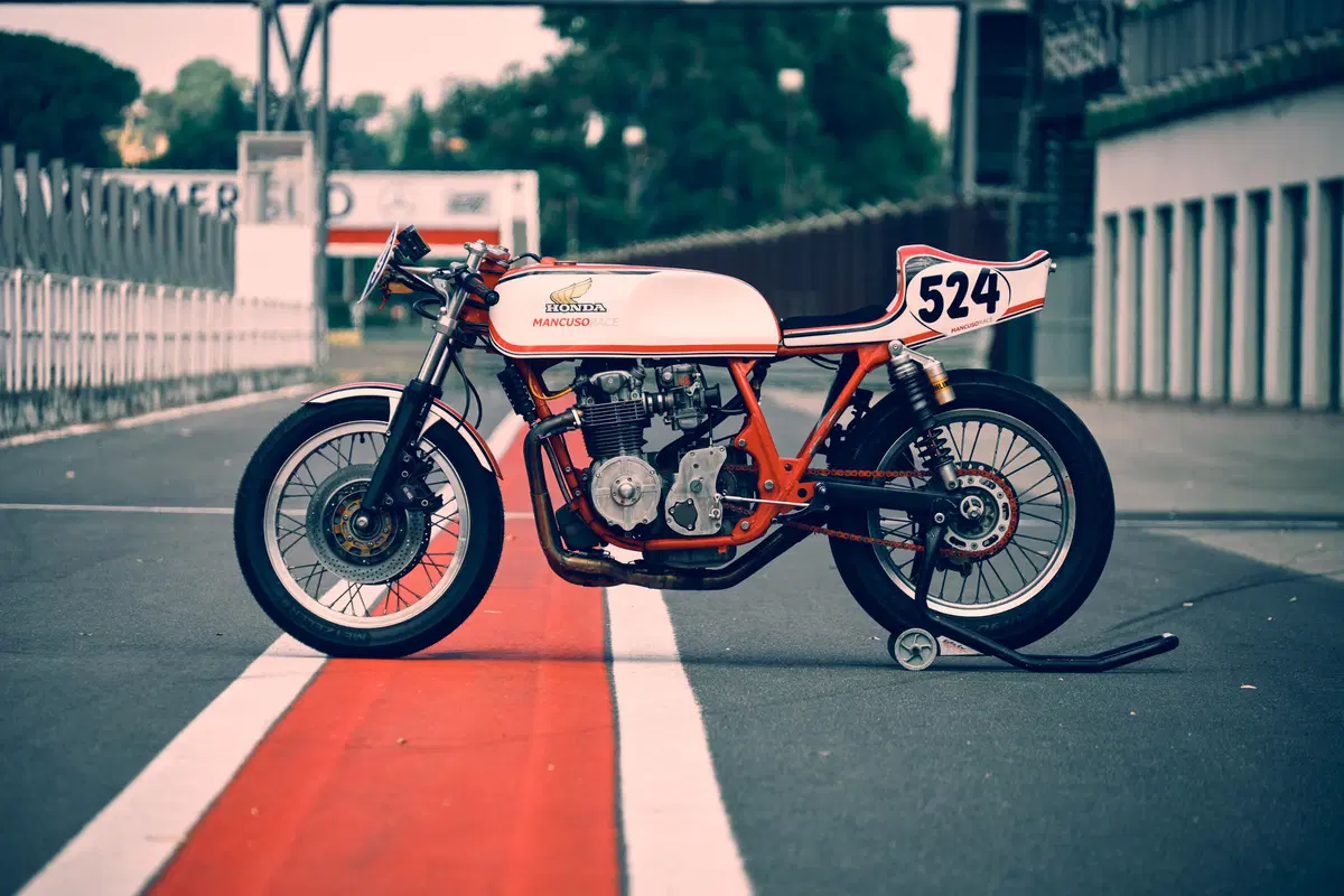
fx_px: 9183
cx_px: 672
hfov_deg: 8.4
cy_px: 448
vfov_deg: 5.6
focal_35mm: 246
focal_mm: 164
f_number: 4.6
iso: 200
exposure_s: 1/800
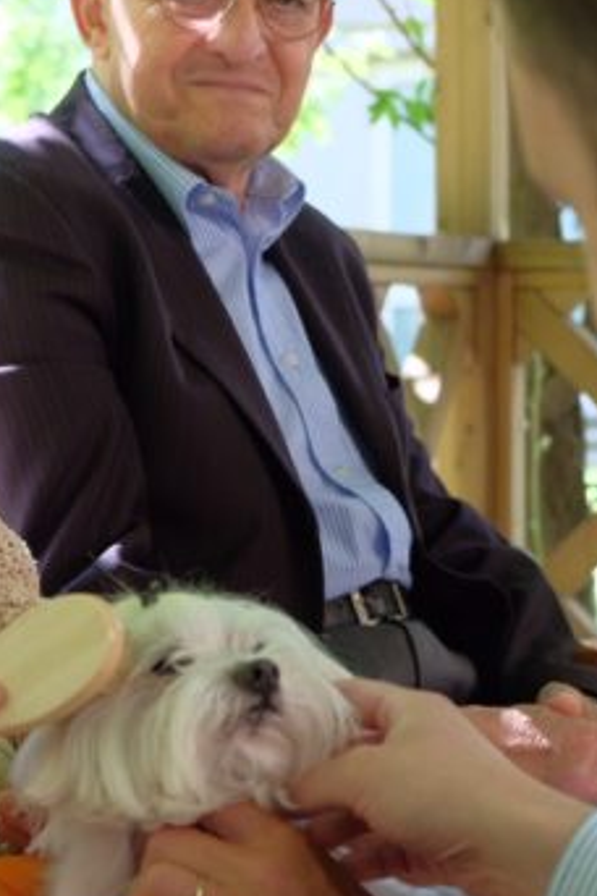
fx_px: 2736
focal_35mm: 110
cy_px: 550
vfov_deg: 18.6
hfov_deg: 12.3
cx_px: -13
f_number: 3.6
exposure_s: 1/150
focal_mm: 32.9
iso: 400
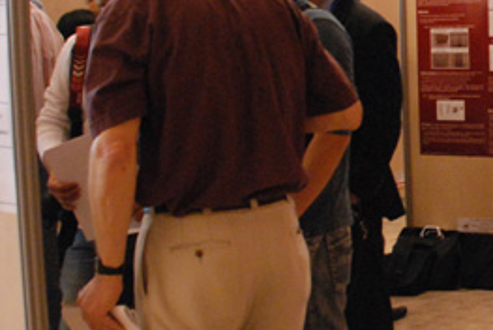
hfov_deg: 22.5
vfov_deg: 16.7
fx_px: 1124
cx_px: 613
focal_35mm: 82
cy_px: 128
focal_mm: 18
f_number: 3.5
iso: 1600
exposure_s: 1/20
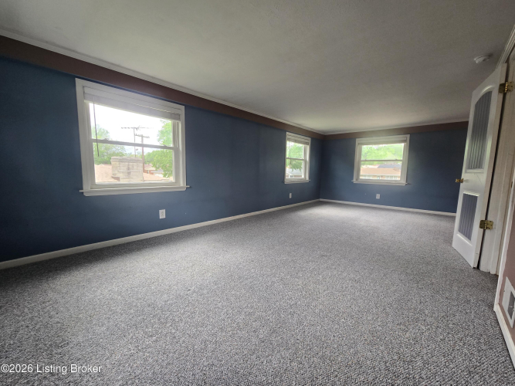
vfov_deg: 89.9
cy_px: 193
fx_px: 193
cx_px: 258
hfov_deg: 106.2
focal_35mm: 13
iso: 125
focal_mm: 2.2
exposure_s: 1/60
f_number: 2.2
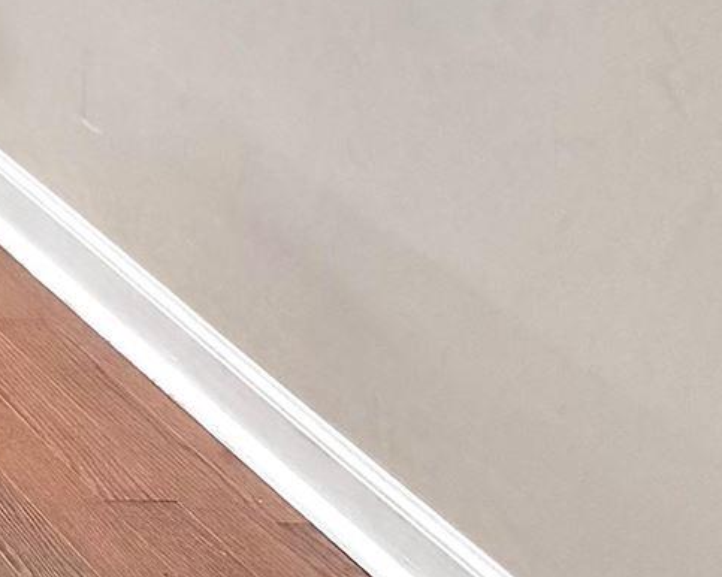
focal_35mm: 149
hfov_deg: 10.4
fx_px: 3183
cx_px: -1215
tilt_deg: -2.1
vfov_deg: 9.4
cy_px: -735
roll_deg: -0.4
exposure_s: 1/399
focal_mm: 6.76
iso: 100
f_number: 1.78
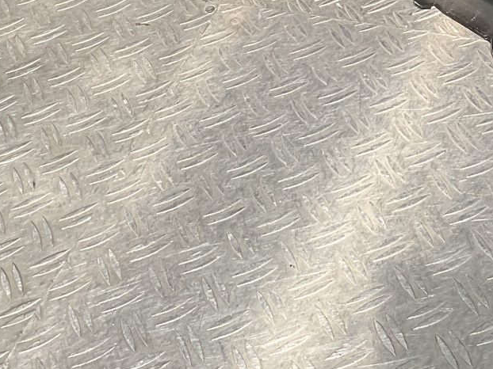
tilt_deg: -38.2
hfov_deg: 20.9
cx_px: 269
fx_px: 1338
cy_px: -63
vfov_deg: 15.2
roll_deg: +9.9
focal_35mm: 94
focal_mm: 3
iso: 16
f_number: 1.8
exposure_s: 1/482
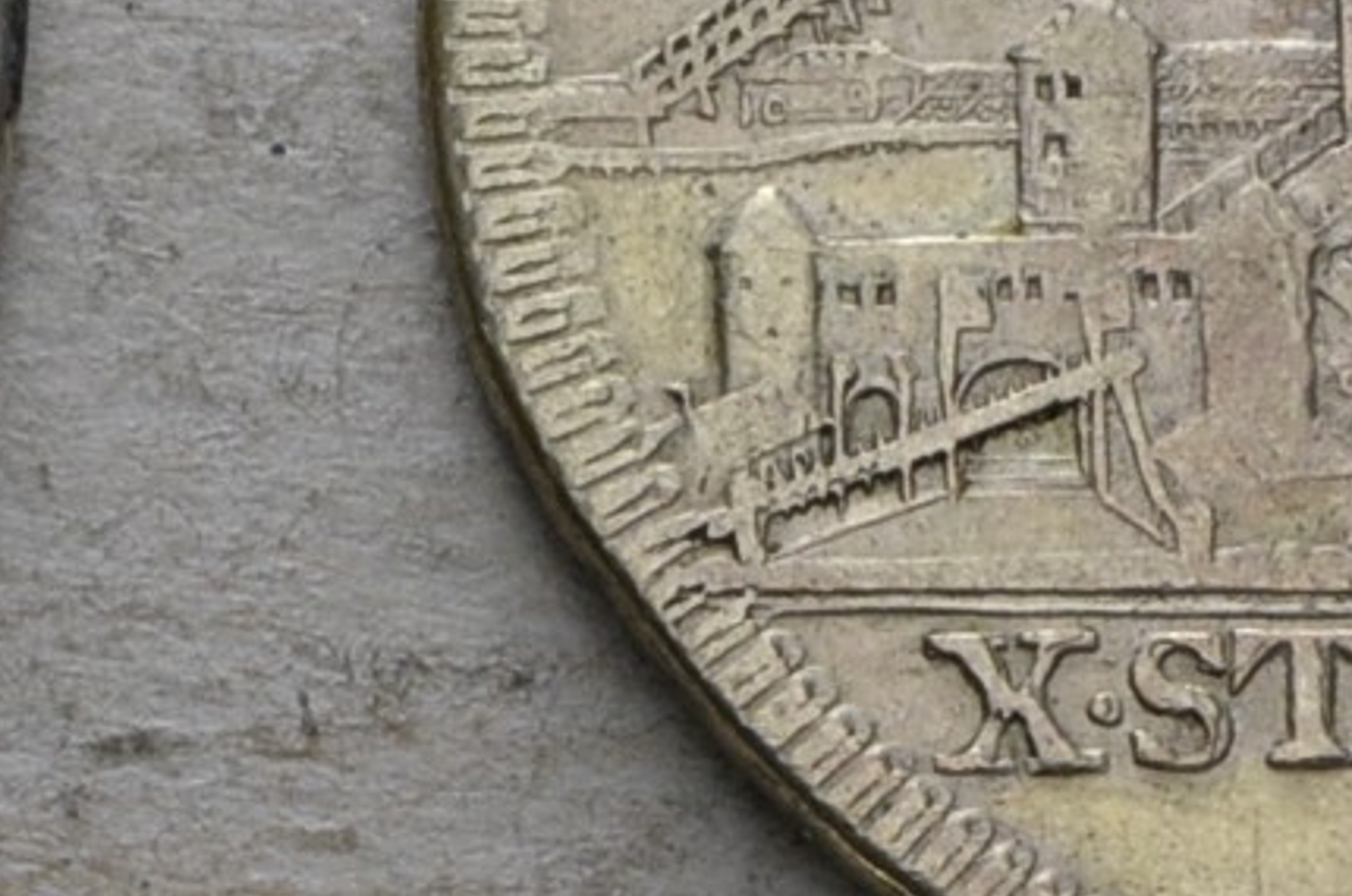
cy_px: 1160
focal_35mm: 301
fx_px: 11278
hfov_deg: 6.9
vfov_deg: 4.5
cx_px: 355
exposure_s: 1/200
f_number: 14
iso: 400
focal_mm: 35
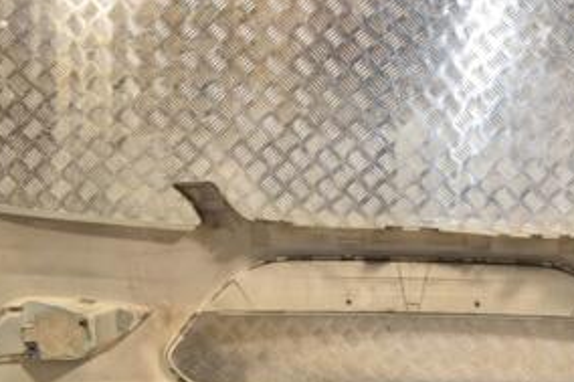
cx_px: 430
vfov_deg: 23.7
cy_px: 222
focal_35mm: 57
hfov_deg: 34.3
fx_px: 908
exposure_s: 1/200
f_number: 6.3
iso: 800
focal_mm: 18
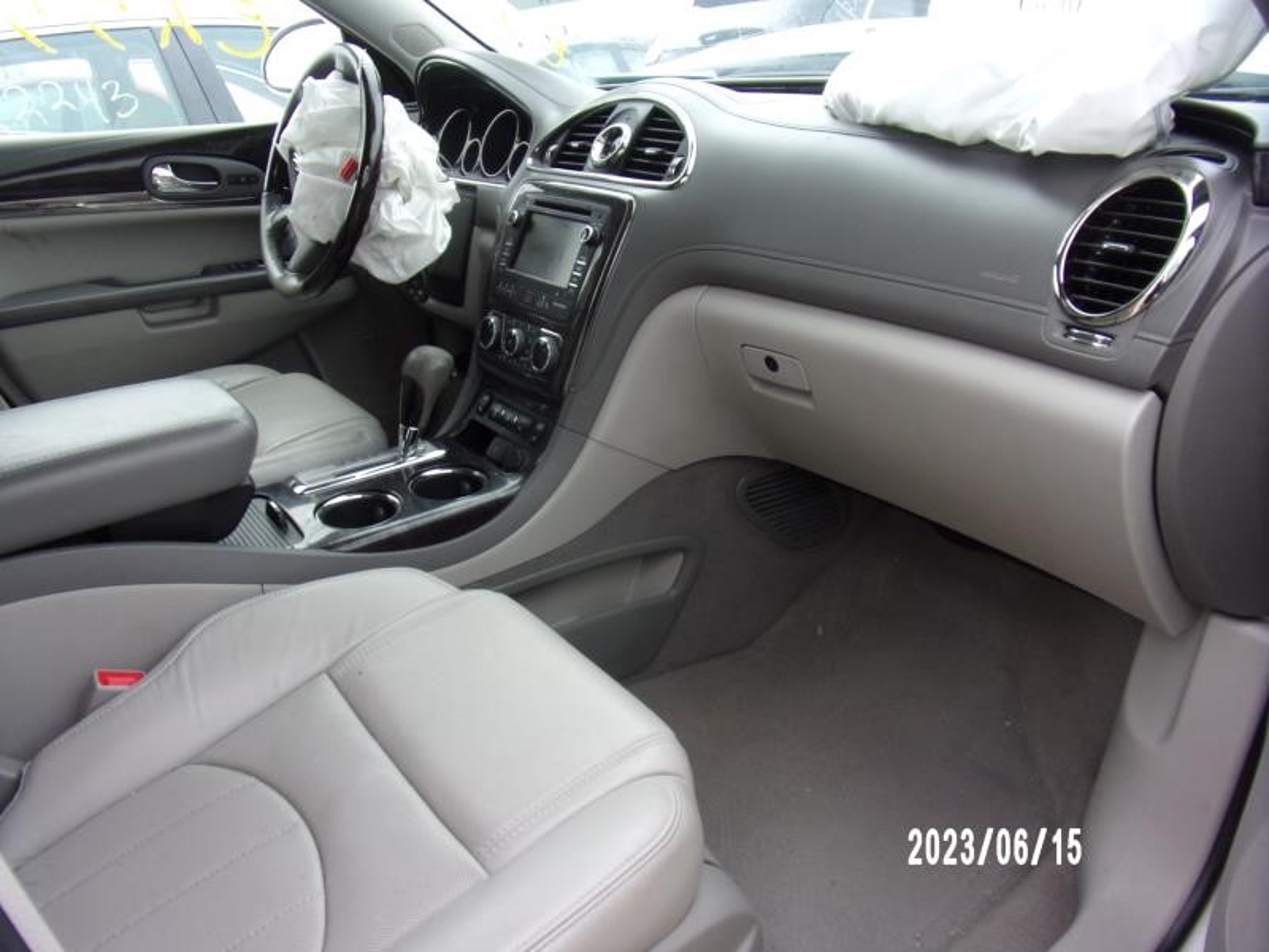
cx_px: 634
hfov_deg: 71.6
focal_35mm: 24
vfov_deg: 56.8
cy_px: 476
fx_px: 880
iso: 80
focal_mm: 4.3
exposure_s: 1/150
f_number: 3.3
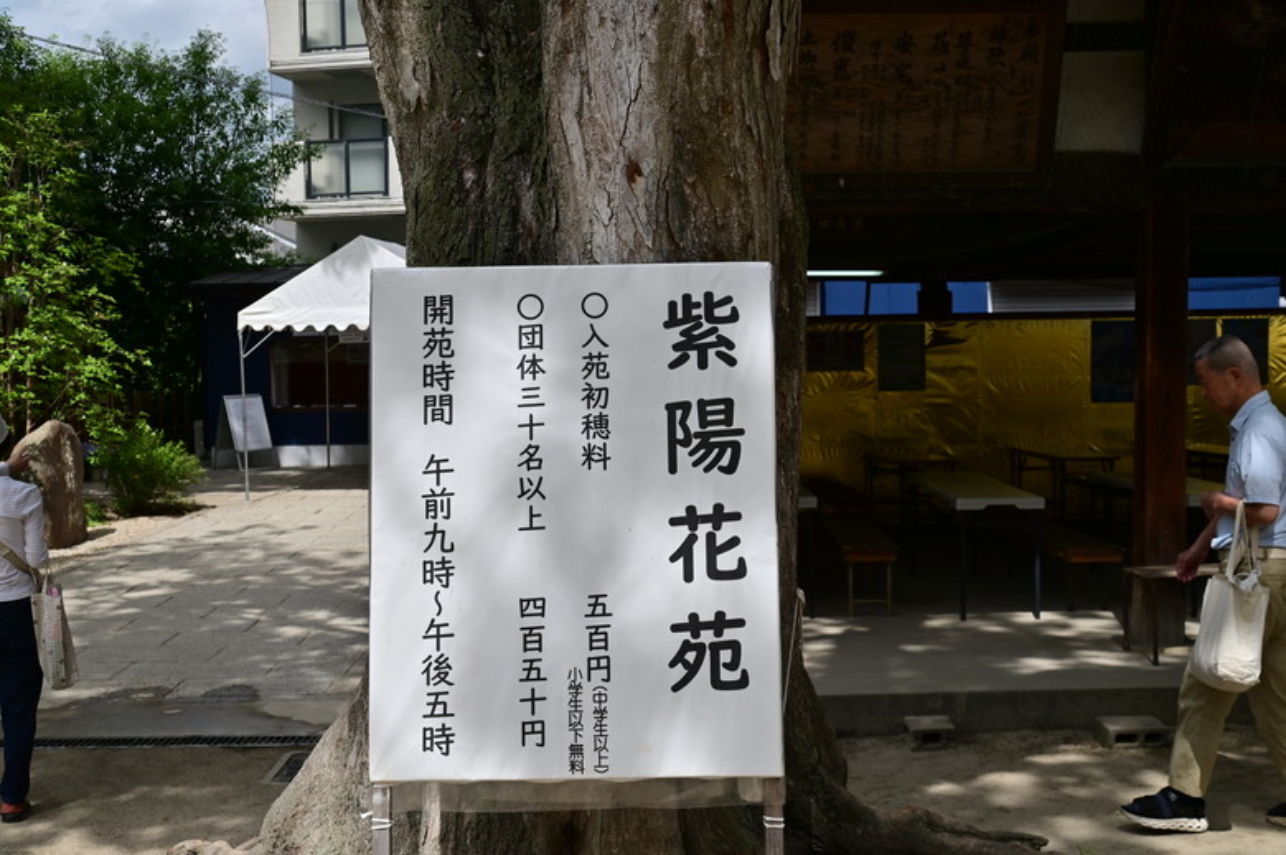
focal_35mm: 40
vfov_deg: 33.4
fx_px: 1428
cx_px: 643
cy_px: 428
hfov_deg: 48.5
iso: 250
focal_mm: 40
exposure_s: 1/2000
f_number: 7.1
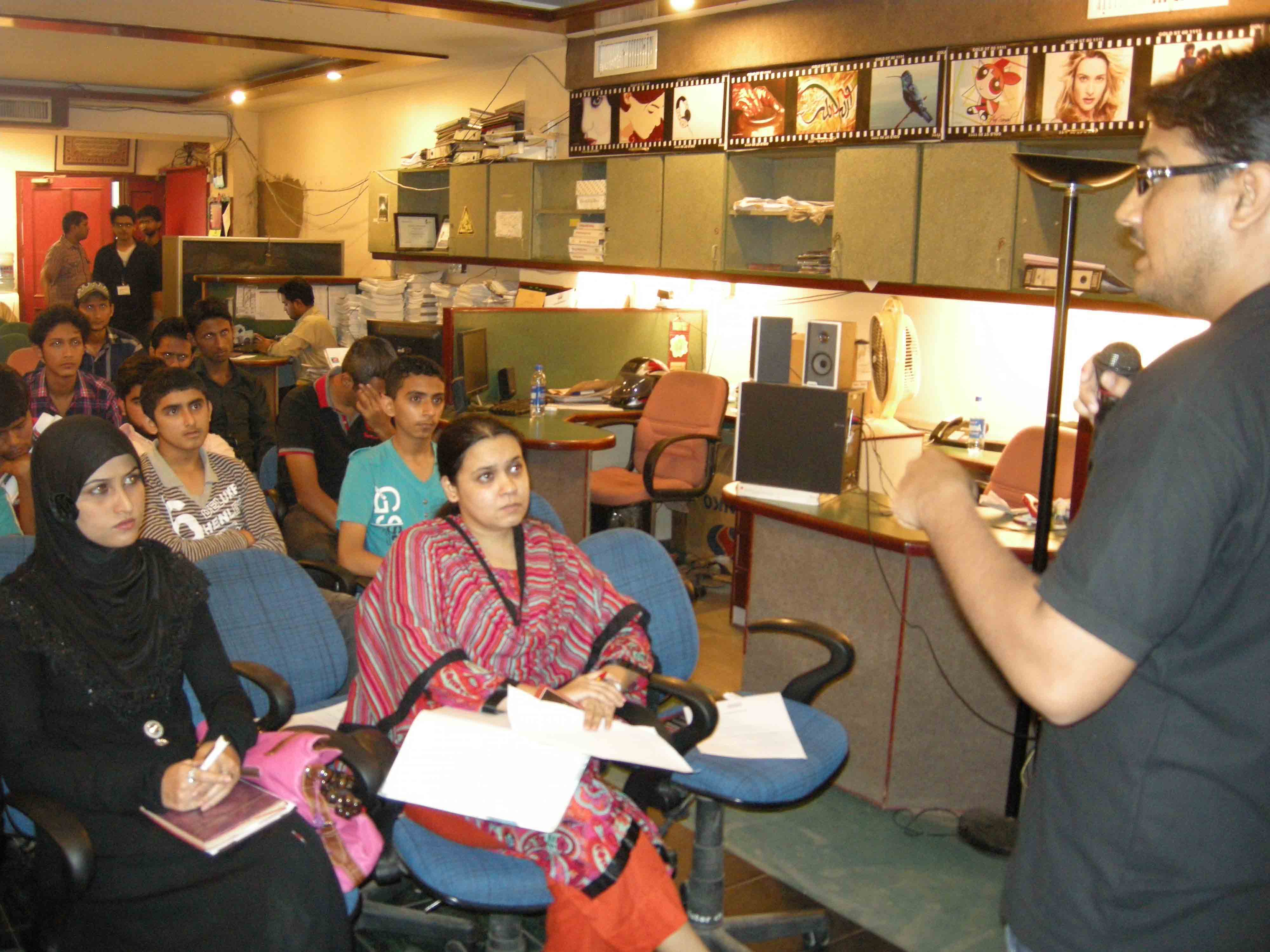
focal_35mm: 35
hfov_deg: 52.6
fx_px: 1284
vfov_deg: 40.7
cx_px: 635
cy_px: 476
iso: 400
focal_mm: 7.5
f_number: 2.7
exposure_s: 1/8
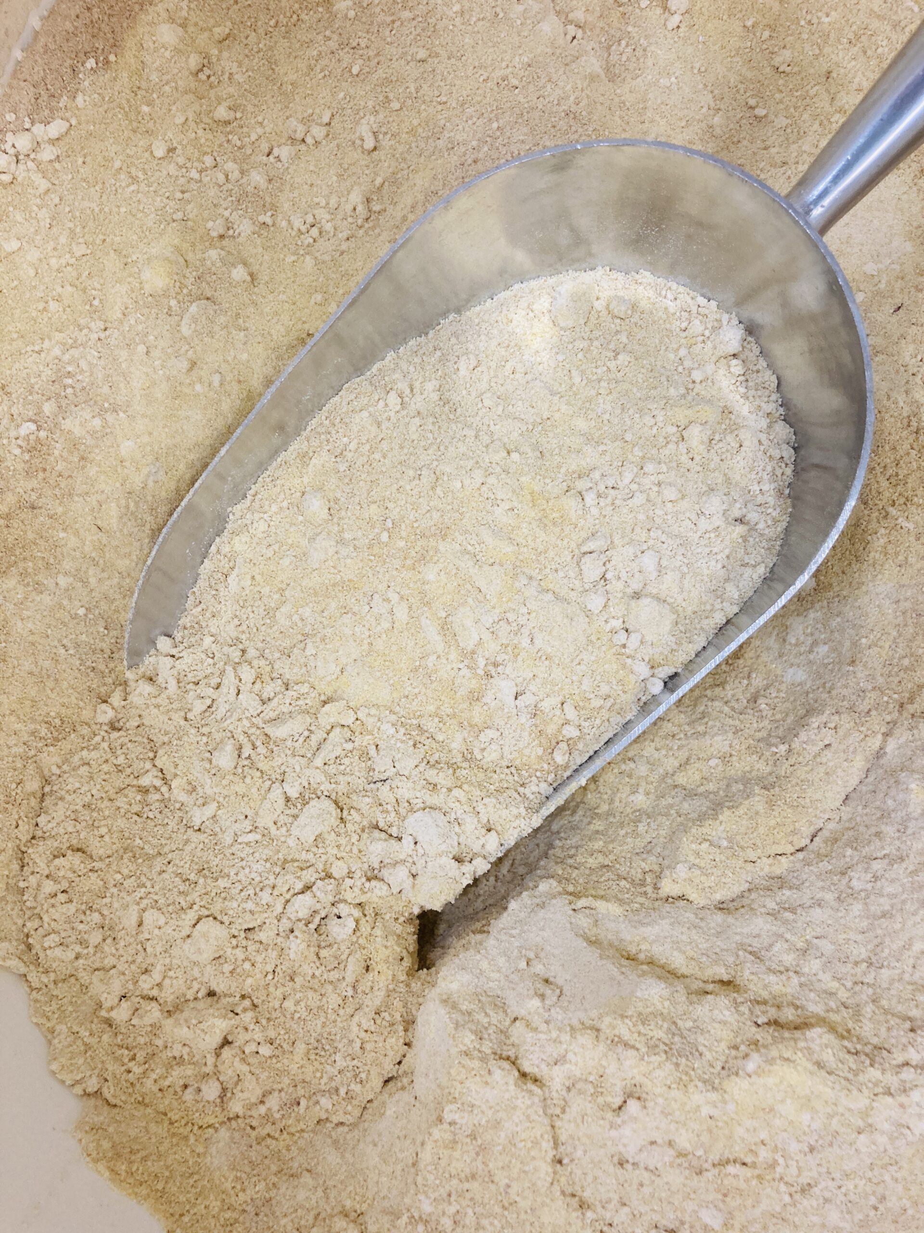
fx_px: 997
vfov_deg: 63.4
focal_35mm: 28
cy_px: 616
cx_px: 462
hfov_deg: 49.7
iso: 125
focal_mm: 3.99
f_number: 1.8
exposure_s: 1/60
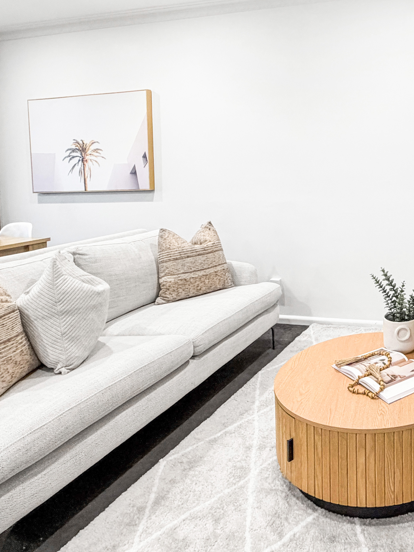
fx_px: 446
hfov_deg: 43.5
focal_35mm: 28
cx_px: 402
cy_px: 191
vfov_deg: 62.1
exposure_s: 1/50
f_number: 2.2
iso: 200
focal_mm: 2.22
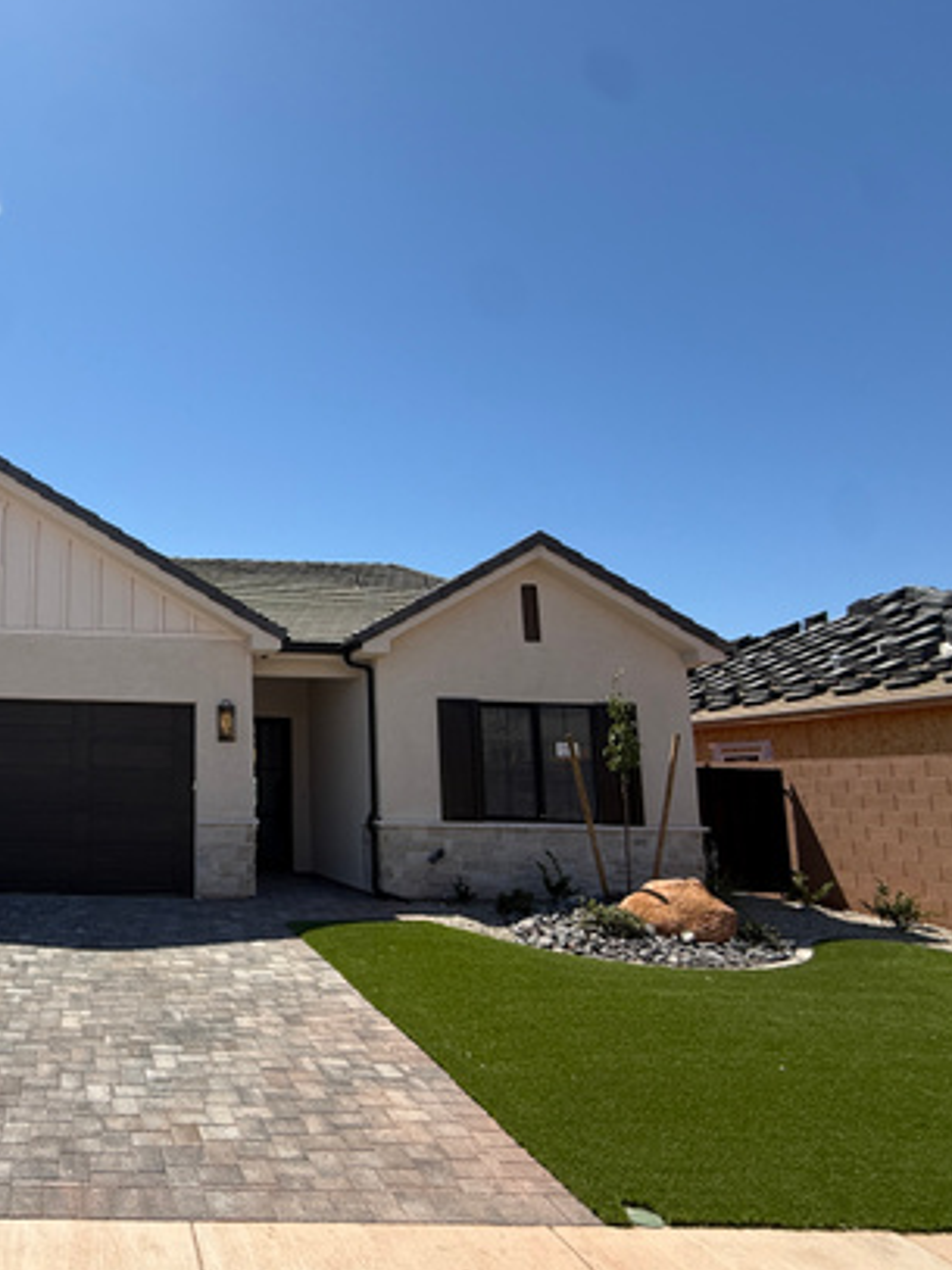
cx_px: 97
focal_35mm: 22
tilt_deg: +8.3
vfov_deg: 76.3
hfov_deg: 53.5
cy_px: 674
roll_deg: -2.9
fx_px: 807
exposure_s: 1/1572
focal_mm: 2.22
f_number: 2.2
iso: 50
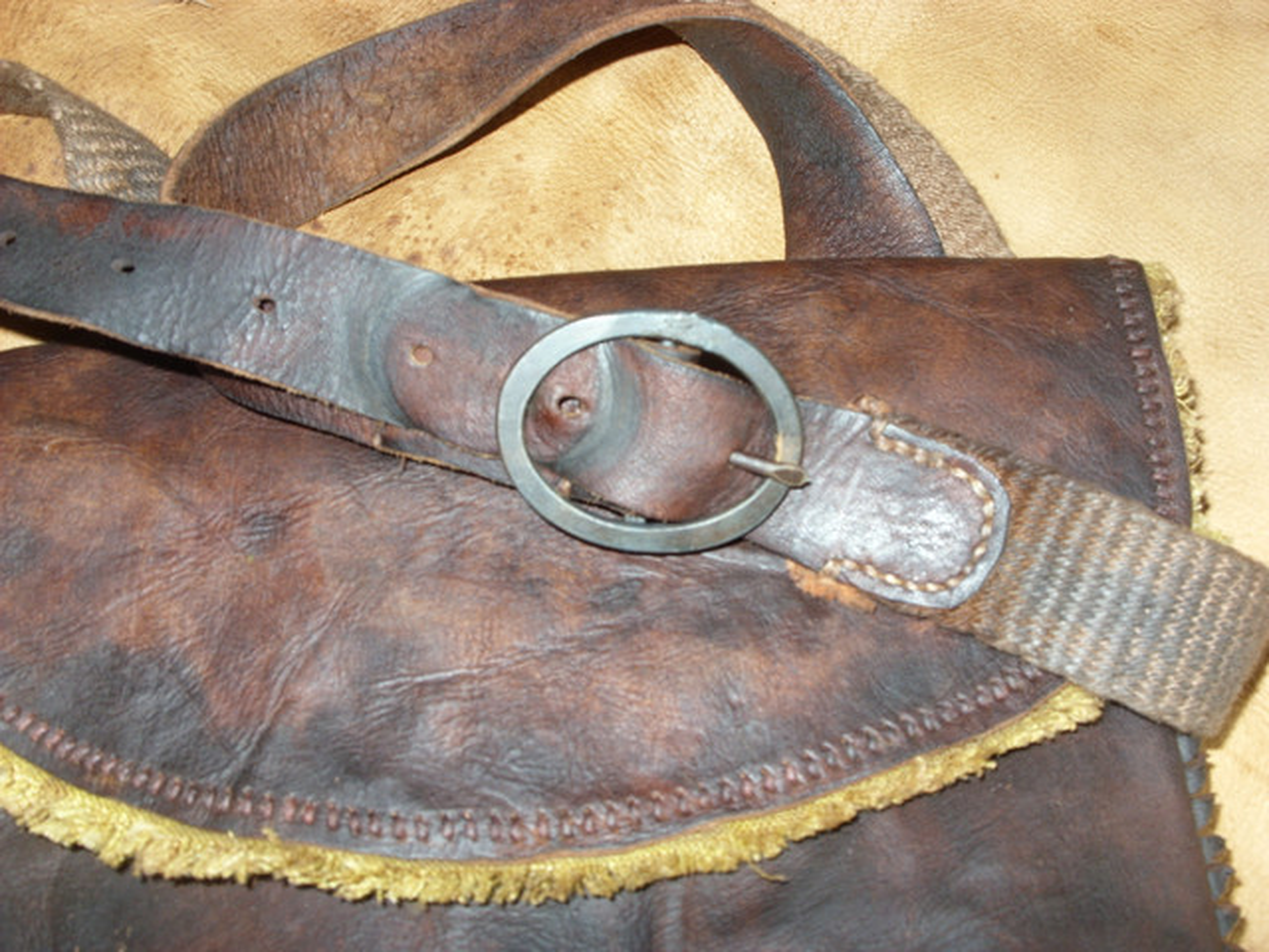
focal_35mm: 38
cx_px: 634
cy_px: 476
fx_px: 1393
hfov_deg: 49.0
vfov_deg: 37.7
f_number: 4.9
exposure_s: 1/30
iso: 50
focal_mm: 6.3
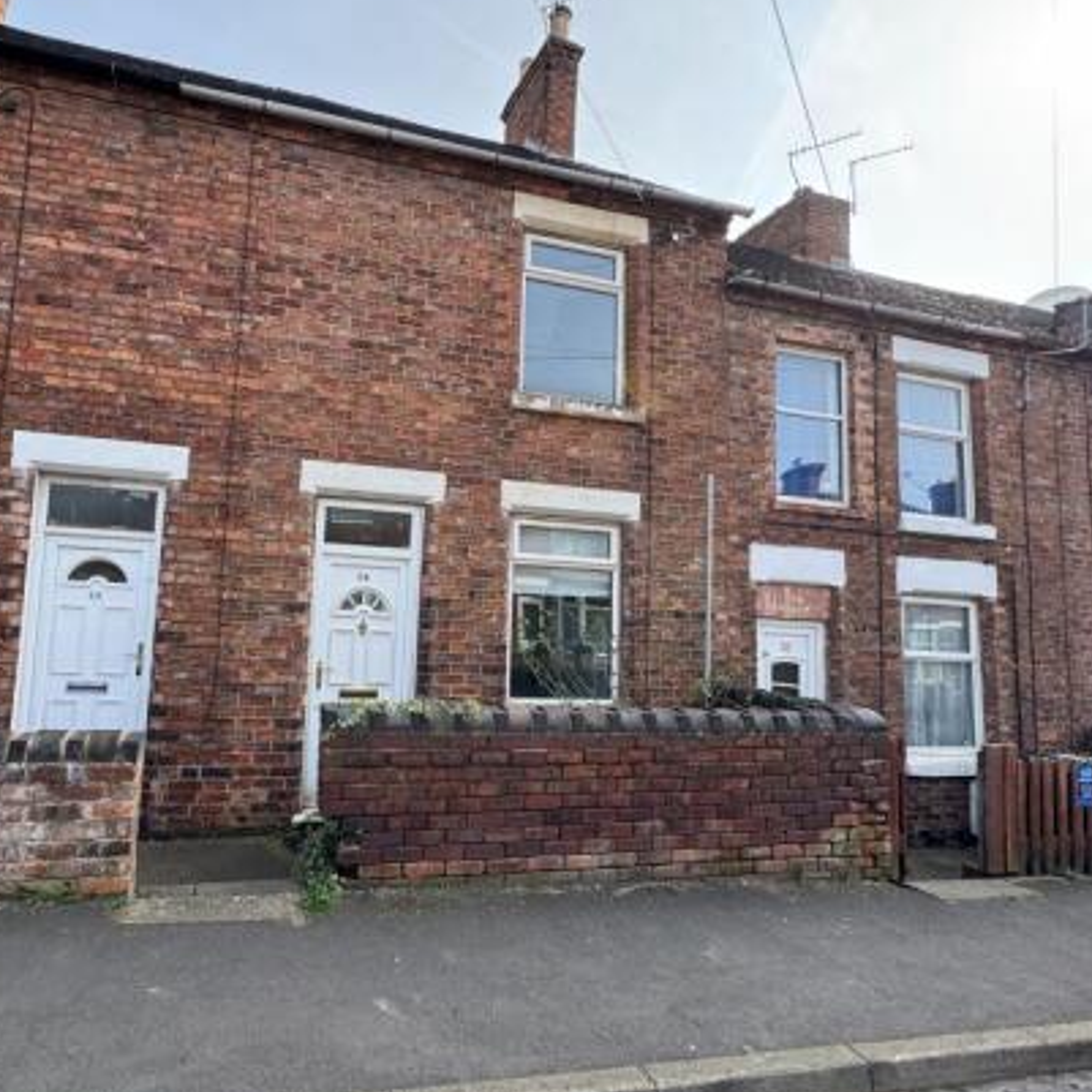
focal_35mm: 18
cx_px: 404
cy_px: 551
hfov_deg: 79.1
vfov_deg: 80.7
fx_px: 642
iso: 40
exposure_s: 1/508
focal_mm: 2.22
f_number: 2.2
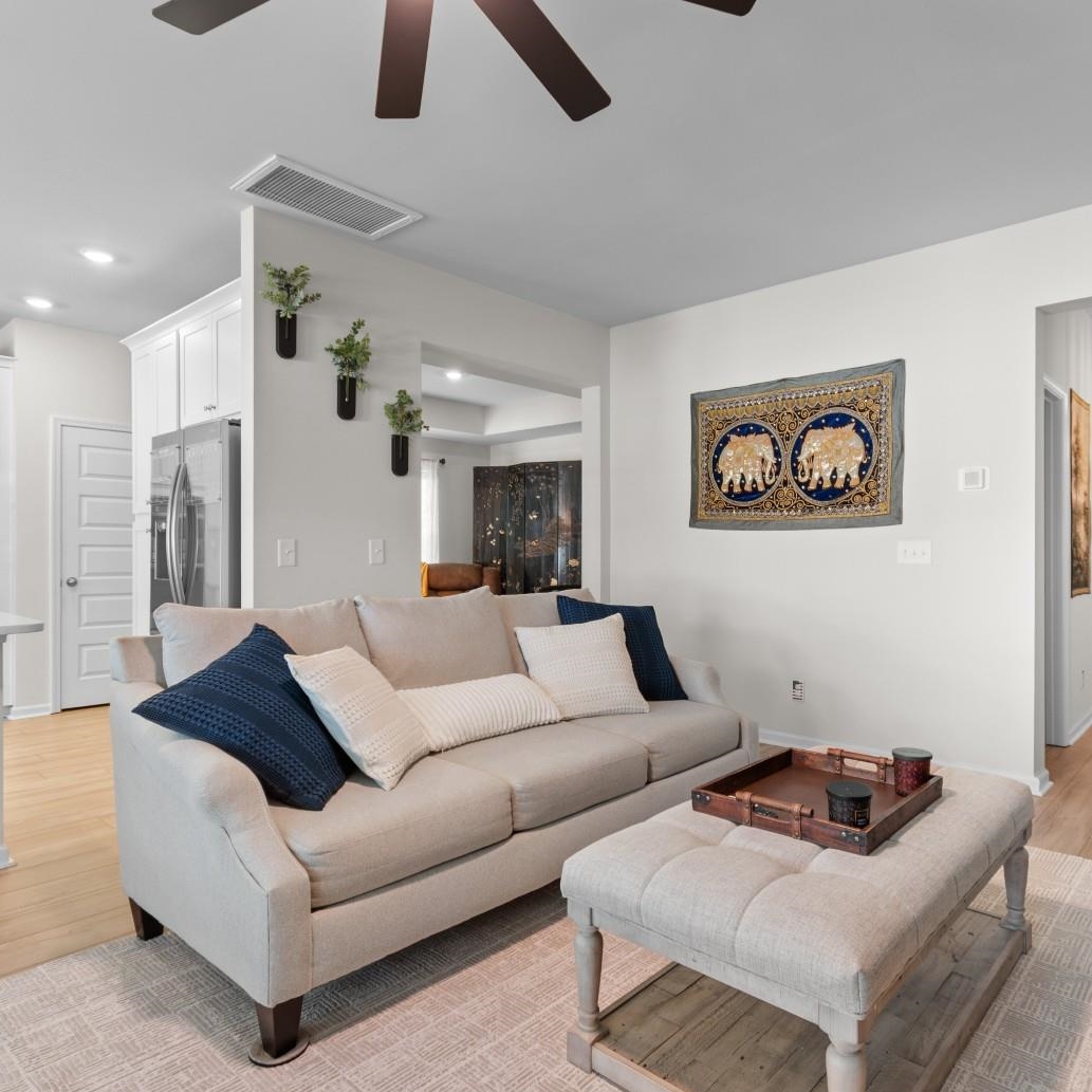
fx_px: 714
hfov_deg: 74.7
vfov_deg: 74.8
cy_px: 537
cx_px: 594
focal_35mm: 20
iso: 100
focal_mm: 10
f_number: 4.5
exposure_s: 1/2
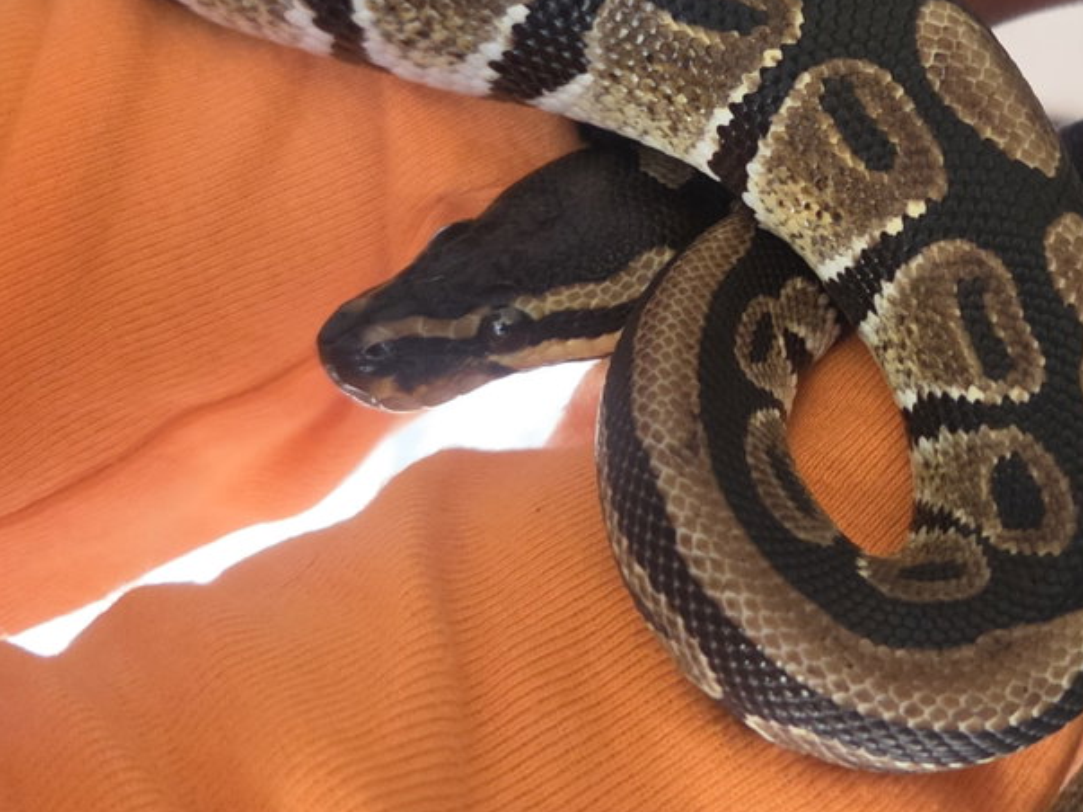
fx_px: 1908
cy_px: 241
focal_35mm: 61
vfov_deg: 23.9
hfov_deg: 31.1
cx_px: 830
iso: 1250
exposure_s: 1/120
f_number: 1.8
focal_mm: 5.4
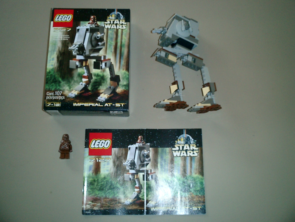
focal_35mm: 36
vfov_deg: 39.7
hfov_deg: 51.4
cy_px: 111
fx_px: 307
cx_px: 148
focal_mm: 7.5
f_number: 3.2
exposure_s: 1/30
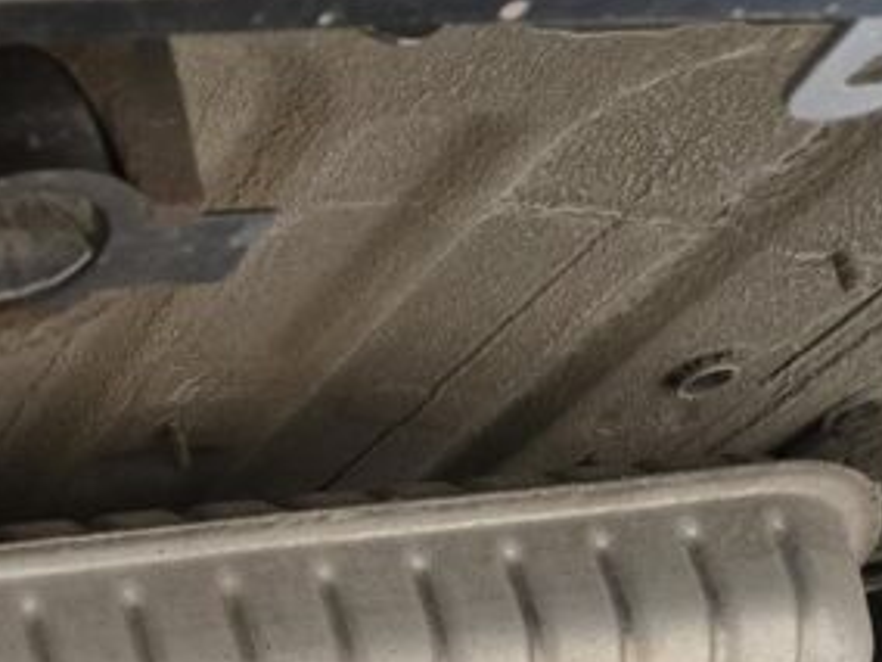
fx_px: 2115
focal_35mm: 83
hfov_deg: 20.7
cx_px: -373
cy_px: 1072
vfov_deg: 15.9
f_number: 1.8
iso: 1000
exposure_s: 1/100
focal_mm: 5.4
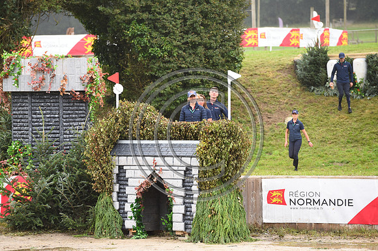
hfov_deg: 10.3
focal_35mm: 200
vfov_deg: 6.9
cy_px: 126
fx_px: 2099
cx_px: 189
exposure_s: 1/800
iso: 900
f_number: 5
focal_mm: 200
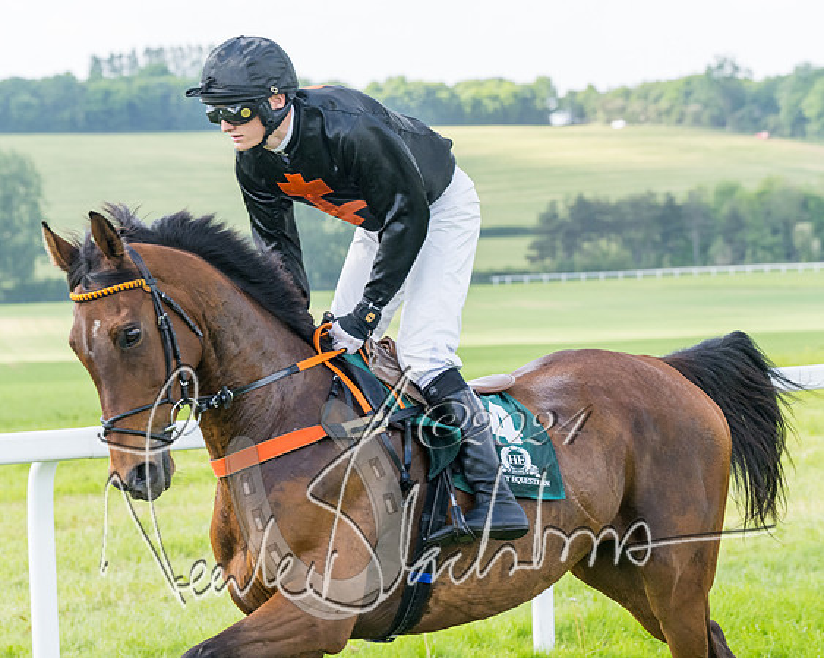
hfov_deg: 11.6
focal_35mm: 167
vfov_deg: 9.2
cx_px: 444
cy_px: 296
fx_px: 4071
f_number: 5
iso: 400
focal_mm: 89
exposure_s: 1/800
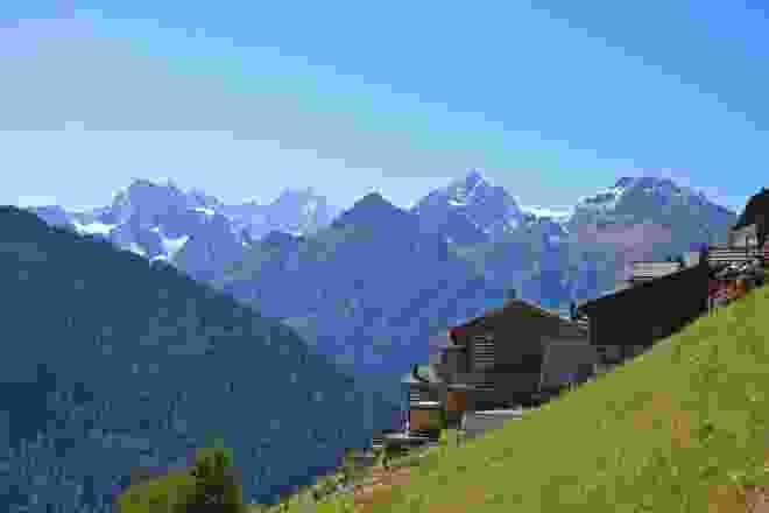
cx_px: 384
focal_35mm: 48
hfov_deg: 41.1
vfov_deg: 28.1
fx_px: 1025
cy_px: 256
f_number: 7.1
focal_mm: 32
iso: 100
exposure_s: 1/200
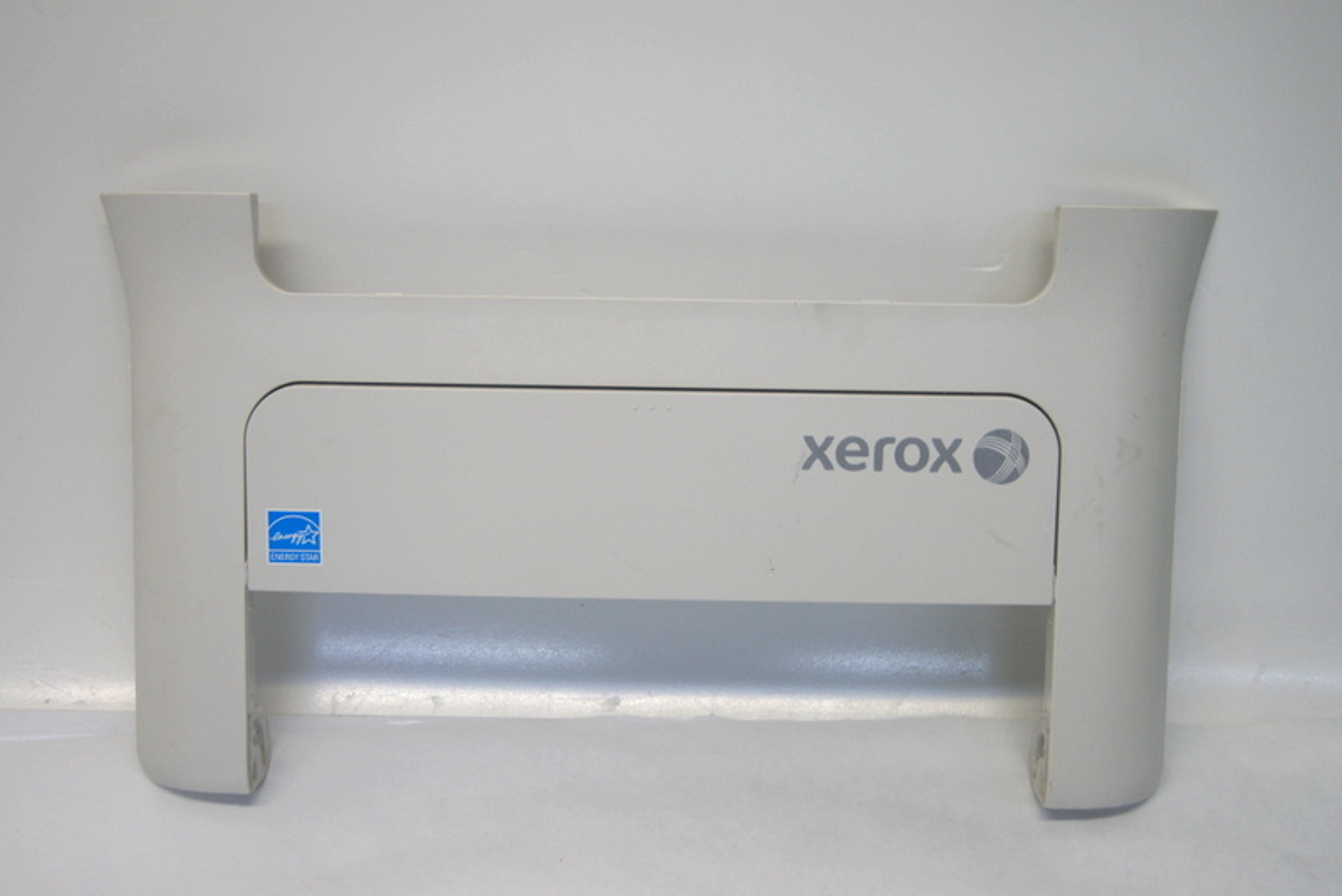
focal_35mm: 45
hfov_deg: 43.6
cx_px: 671
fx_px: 1678
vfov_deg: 29.9
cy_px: 448
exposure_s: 1/50
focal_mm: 30
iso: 200
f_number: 4.5
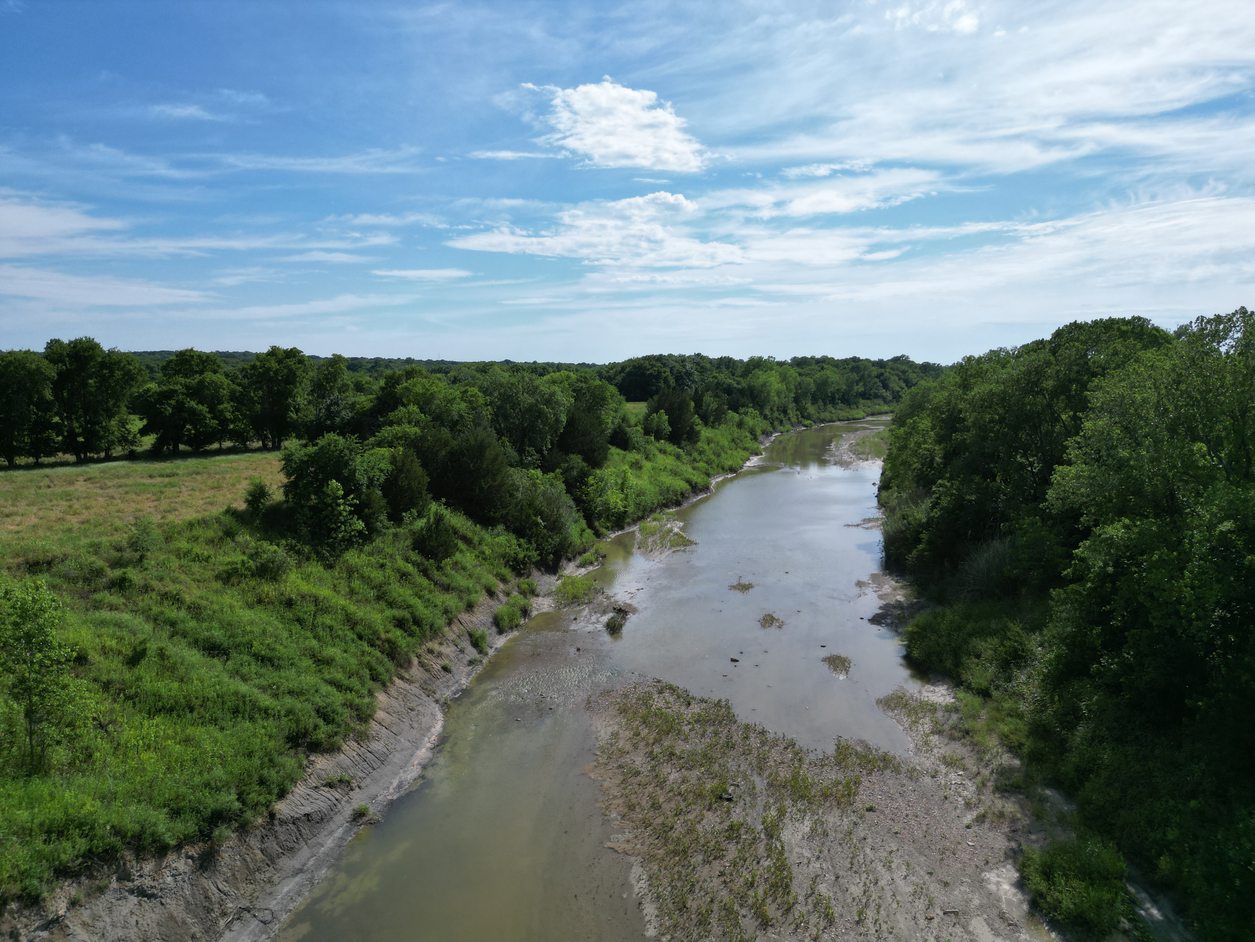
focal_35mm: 24
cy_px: 471
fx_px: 870
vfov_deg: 56.8
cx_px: 628
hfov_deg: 71.6
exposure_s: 1/5000
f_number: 1.7
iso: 110
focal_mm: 6.72
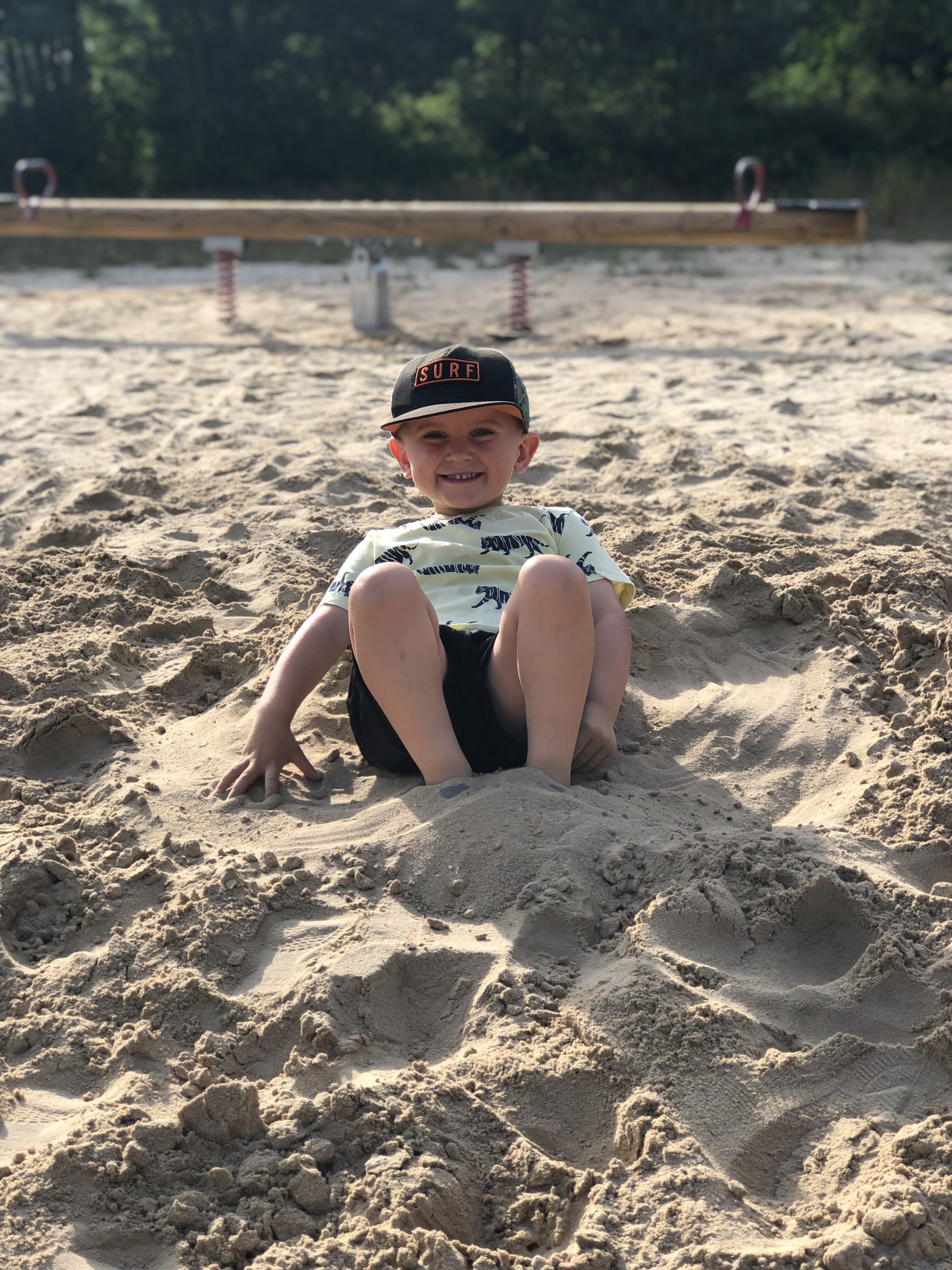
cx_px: 476
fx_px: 2090
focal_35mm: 57
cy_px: 635
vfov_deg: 33.8
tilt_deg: -14.0
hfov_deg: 25.7
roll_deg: +1.2
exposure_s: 1/286
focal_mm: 6.6
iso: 20
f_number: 2.8
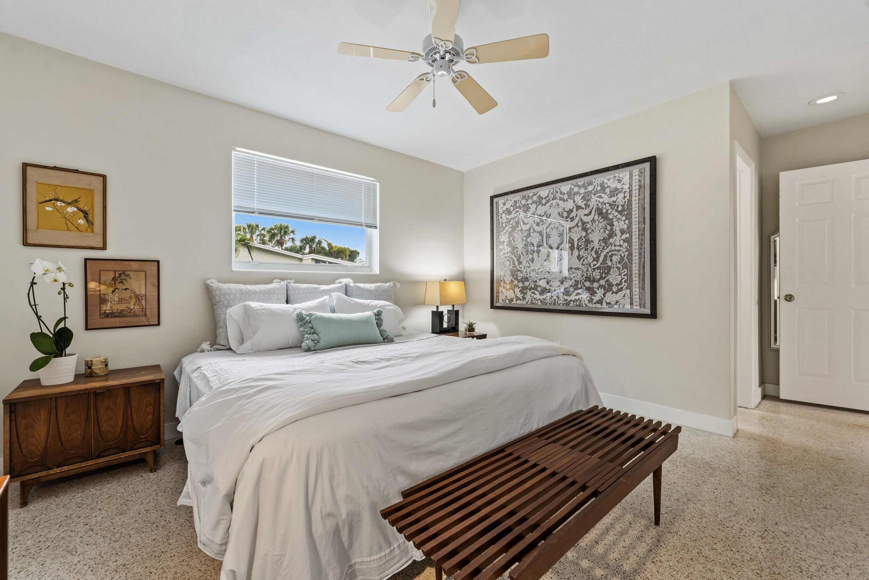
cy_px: 290
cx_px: 434
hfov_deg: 104.3
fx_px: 338
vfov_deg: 81.2
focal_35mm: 14
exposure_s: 1/60
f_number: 9
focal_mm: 14
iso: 250
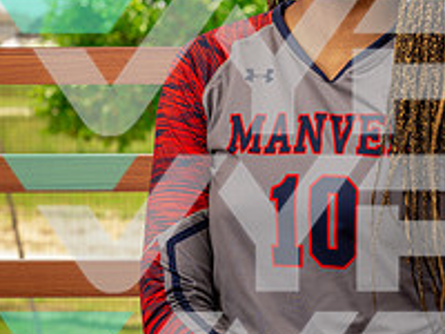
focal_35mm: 149
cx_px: 332
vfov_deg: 9.9
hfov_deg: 13.2
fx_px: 1915
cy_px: 225
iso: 100
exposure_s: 1/125
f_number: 5.6
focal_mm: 69
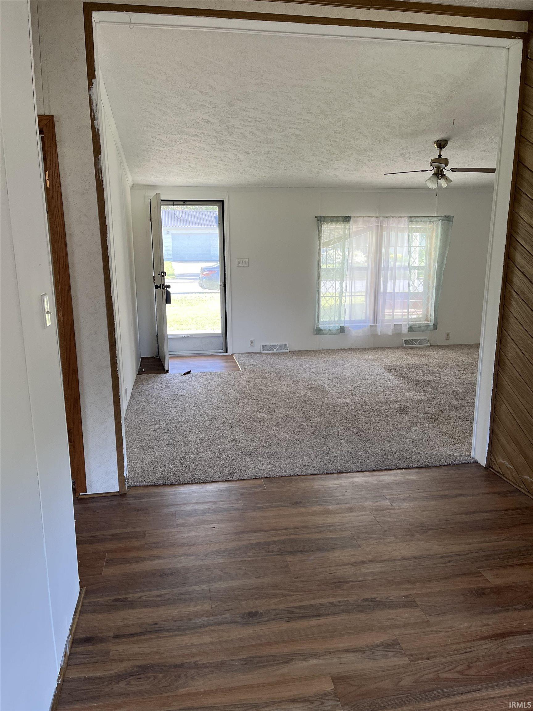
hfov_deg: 53.1
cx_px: 266
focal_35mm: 26
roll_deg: +0.1
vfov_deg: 67.3
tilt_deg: -12.7
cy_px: 356
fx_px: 534
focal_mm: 5.1
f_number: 1.6
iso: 125
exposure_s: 1/121
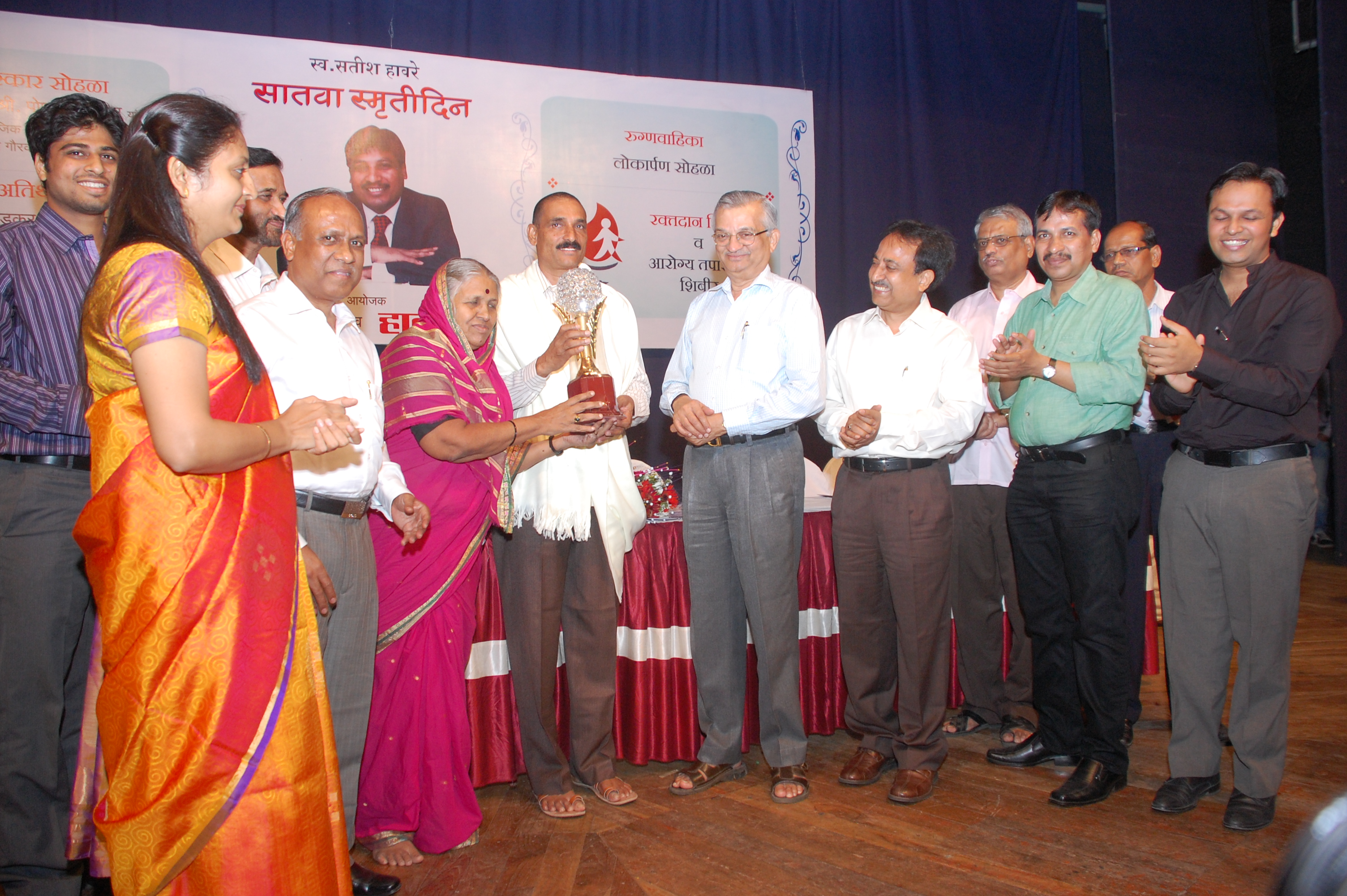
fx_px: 1009
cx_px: 674
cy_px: 448
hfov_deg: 67.4
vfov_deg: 47.8
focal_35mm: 27
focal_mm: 18
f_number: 3.5
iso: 800
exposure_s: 1/125
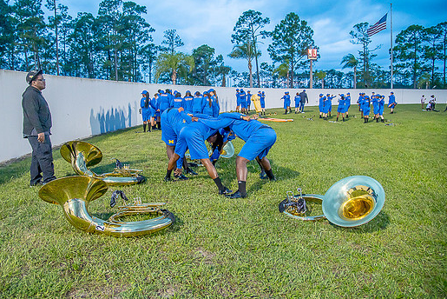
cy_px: 136
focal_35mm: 27
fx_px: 335
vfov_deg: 47.9
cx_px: 199
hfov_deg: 67.2
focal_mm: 24
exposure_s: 1/250
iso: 1250
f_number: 4
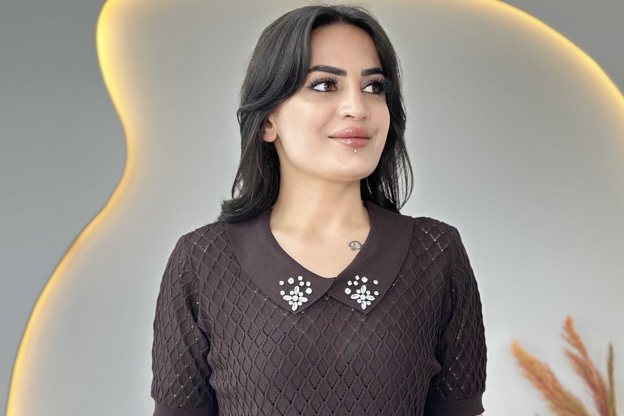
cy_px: 307
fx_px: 1161
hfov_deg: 30.1
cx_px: 313
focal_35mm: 67
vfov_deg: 20.2
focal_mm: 6.86
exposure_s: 1/100
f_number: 1.78
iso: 100
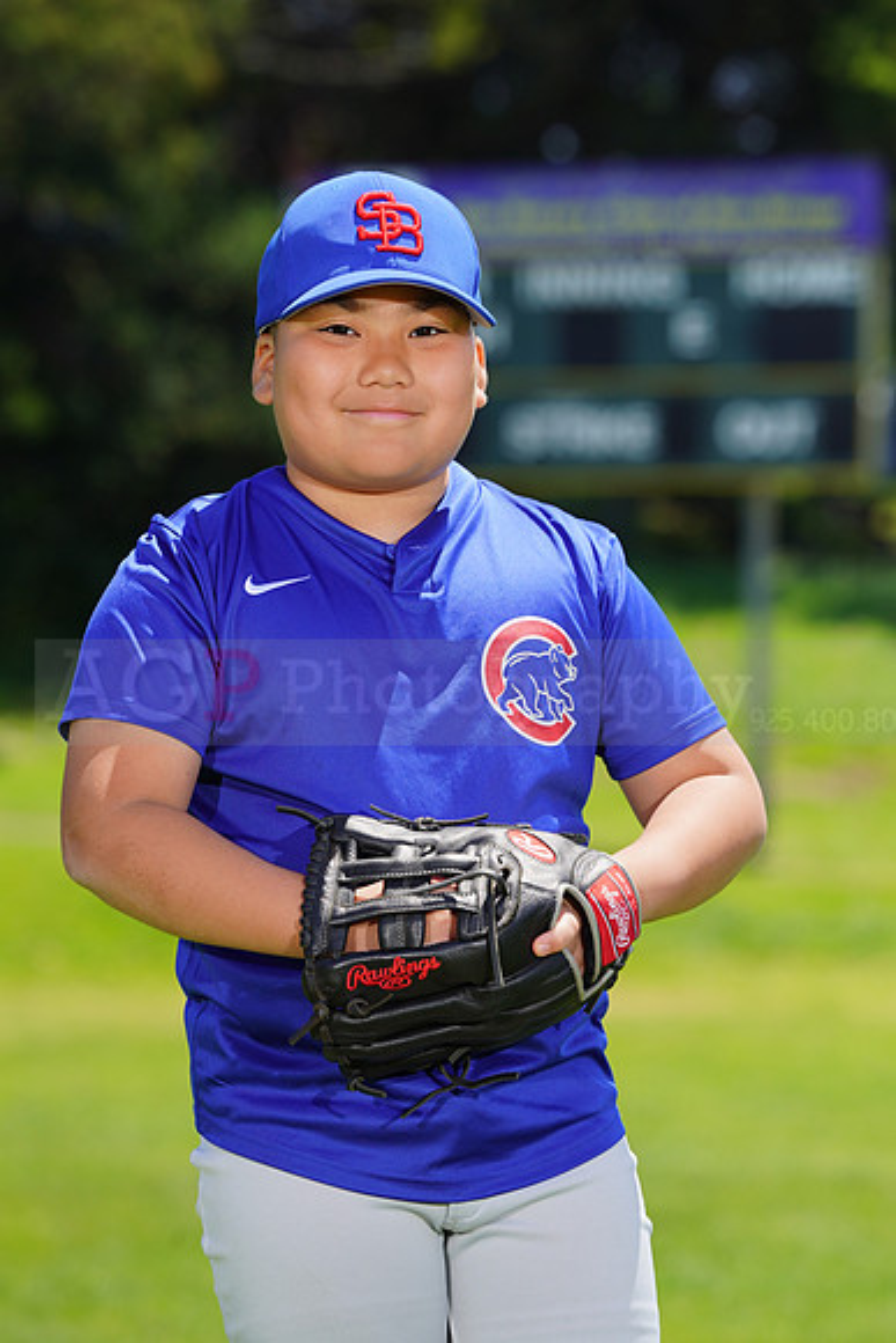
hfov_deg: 5.6
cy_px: 672
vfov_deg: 8.3
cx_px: 448
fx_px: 9215
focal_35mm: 247
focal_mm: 247
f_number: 8
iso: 100
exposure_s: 1/250
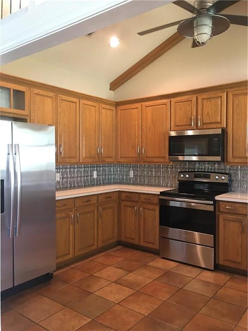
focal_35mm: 29
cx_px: 124
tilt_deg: -0.8
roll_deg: +0.0
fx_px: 277
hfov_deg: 48.2
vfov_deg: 61.7
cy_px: 166
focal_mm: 4.15
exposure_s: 1/15
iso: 100
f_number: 2.2
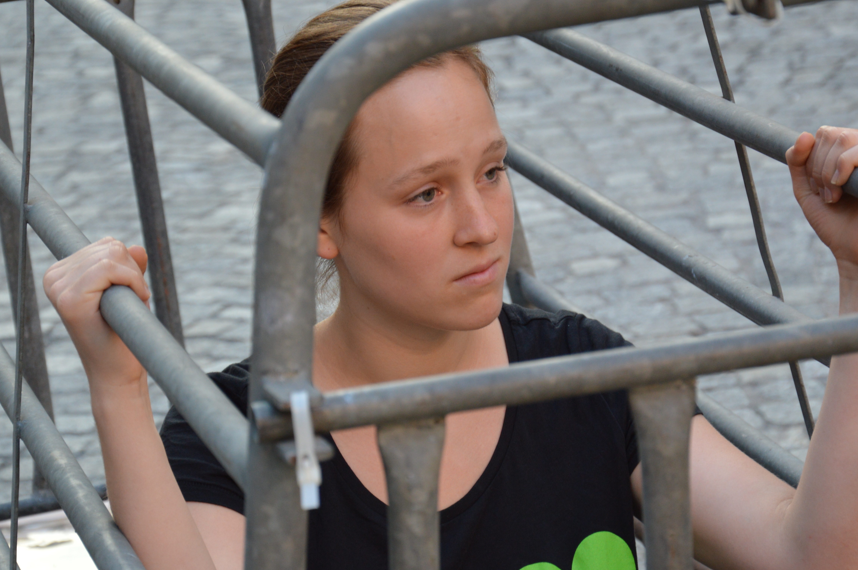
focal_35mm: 147
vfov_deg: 9.3
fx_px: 3492
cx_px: 495
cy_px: 308
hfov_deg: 14.0
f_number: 5.3
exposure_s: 1/60
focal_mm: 75
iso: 400
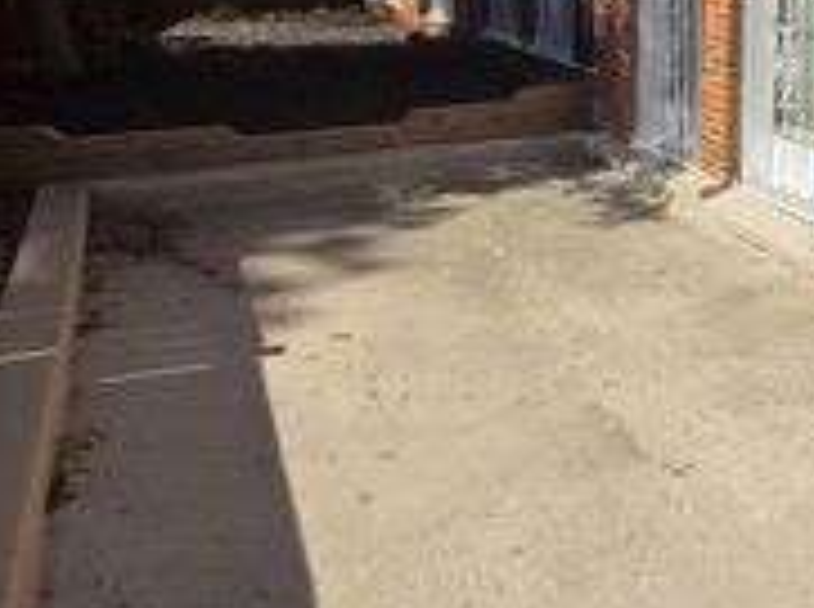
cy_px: -11
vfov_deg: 35.4
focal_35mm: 36
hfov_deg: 46.0
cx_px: 747
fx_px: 845
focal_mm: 2.2
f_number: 1.9
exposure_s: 1/1884
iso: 40
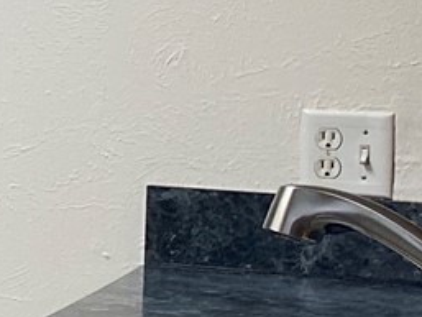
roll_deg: +0.2
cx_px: -522
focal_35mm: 207
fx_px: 2525
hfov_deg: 8.8
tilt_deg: -3.2
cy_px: 64
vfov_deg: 7.2
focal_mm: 4.25
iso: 80
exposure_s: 1/120
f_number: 1.8
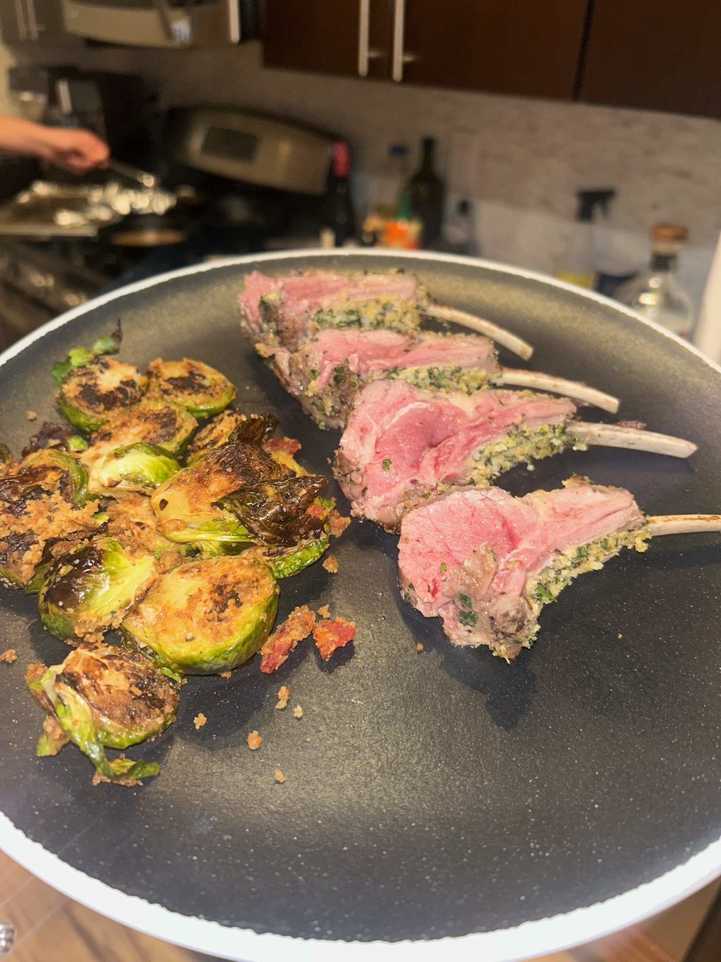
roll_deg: -3.3
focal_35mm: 26
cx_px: 360
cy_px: 481
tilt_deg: -29.0
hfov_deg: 53.1
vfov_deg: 67.3
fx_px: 722
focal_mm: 5.7
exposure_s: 1/30
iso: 40
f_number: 1.5
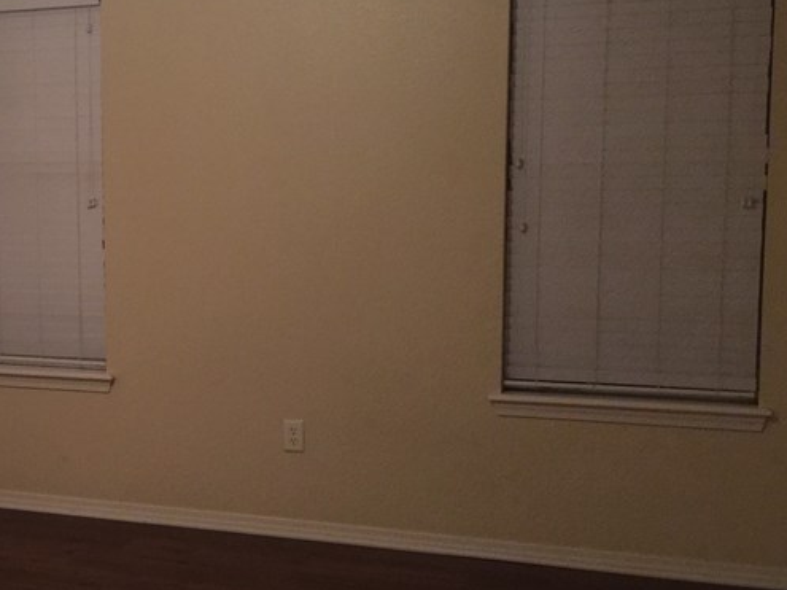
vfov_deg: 24.4
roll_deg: +0.1
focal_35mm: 60
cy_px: 342
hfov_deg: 30.7
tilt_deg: -7.6
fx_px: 1364
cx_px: 75
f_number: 2.2
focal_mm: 4.15
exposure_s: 1/4
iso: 100
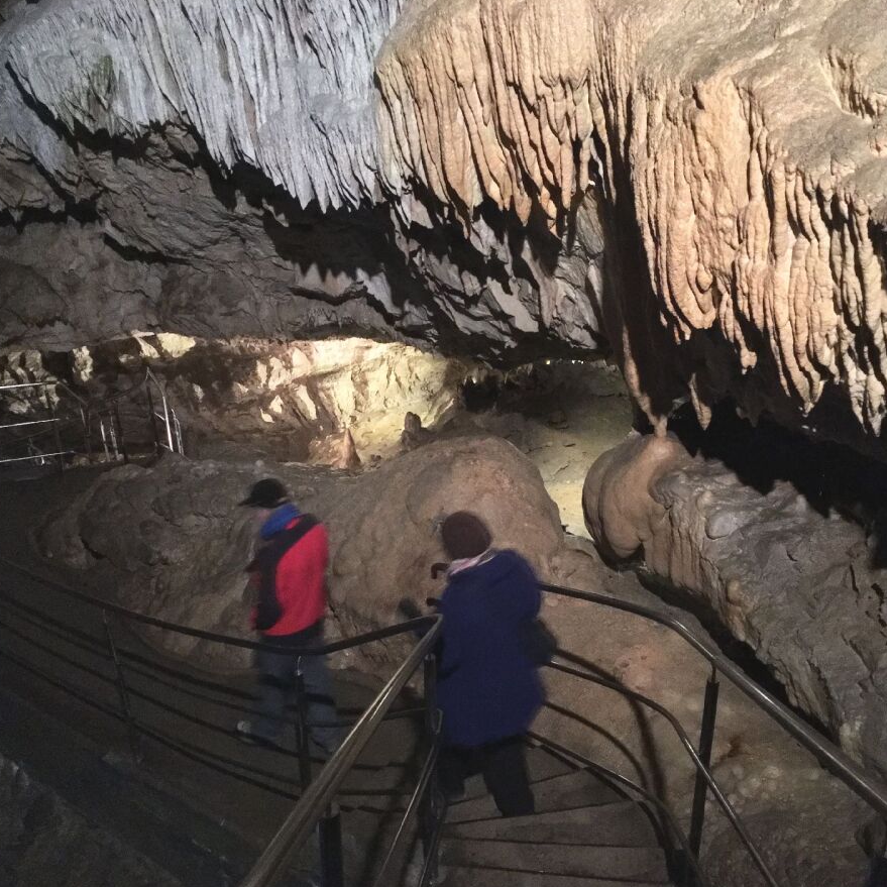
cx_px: 477
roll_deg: +0.0
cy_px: 447
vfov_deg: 47.2
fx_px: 1015
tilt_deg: -25.5
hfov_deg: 47.2
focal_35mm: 35
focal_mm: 4.15
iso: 800
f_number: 2.2
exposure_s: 1/17
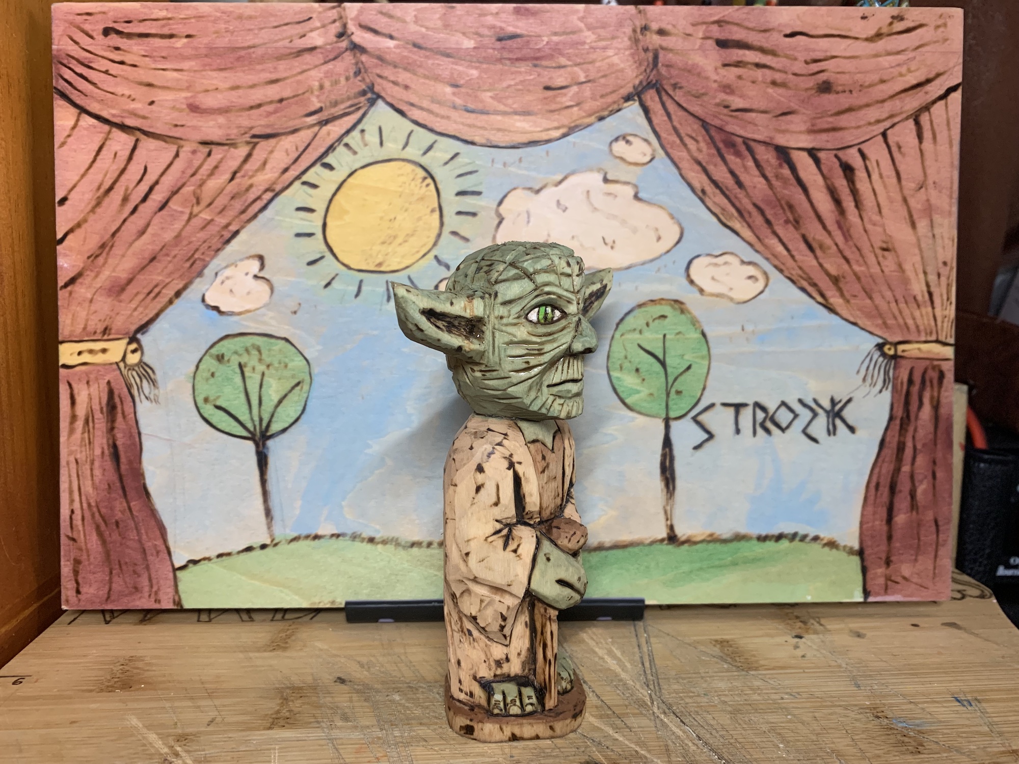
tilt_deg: -6.3
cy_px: 382
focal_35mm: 26
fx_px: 765
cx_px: 510
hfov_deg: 67.3
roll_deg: -0.8
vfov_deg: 53.1
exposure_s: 1/60
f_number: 1.8
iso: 250
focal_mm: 4.25
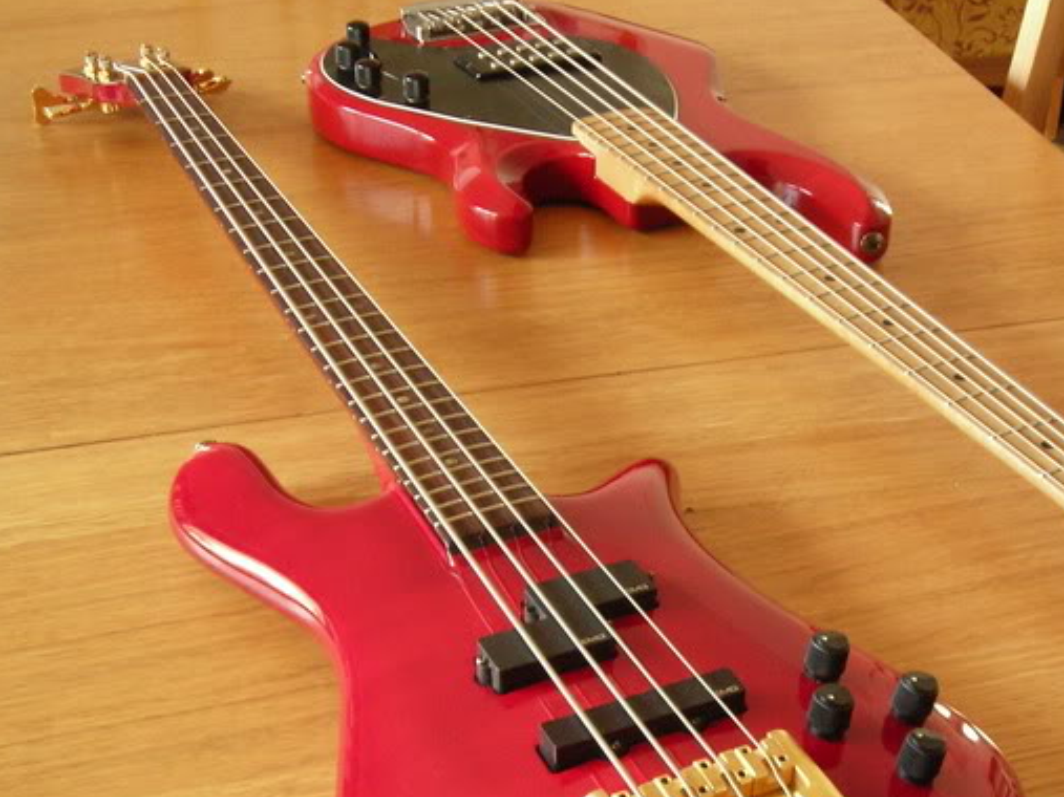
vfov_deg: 24.3
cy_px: 535
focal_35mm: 60
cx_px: 749
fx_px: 1844
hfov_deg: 31.8
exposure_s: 1/3.3
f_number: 3.2
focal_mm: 6.3
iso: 200
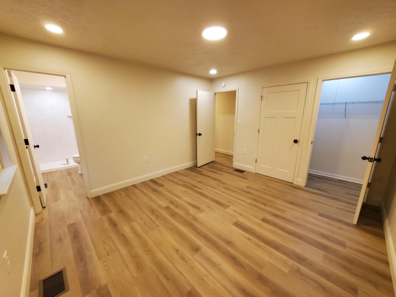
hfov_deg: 106.2
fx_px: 149
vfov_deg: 89.9
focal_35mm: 13
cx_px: 198
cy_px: 148
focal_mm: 1.8
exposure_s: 1/60
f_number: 2.2
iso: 320
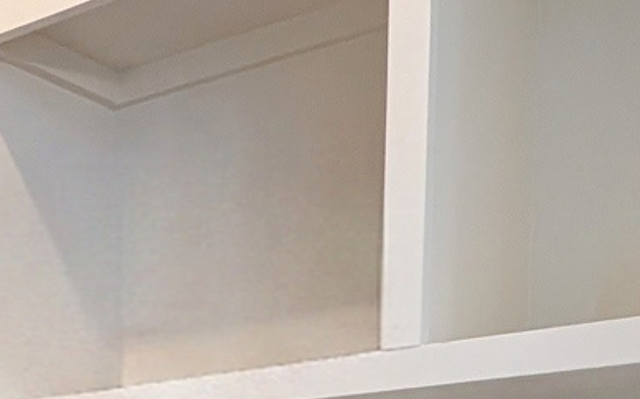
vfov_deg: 16.0
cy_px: 752
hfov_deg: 27.0
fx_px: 1168
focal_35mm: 67
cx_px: -135
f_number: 1.7
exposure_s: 1/120
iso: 184
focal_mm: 2.02
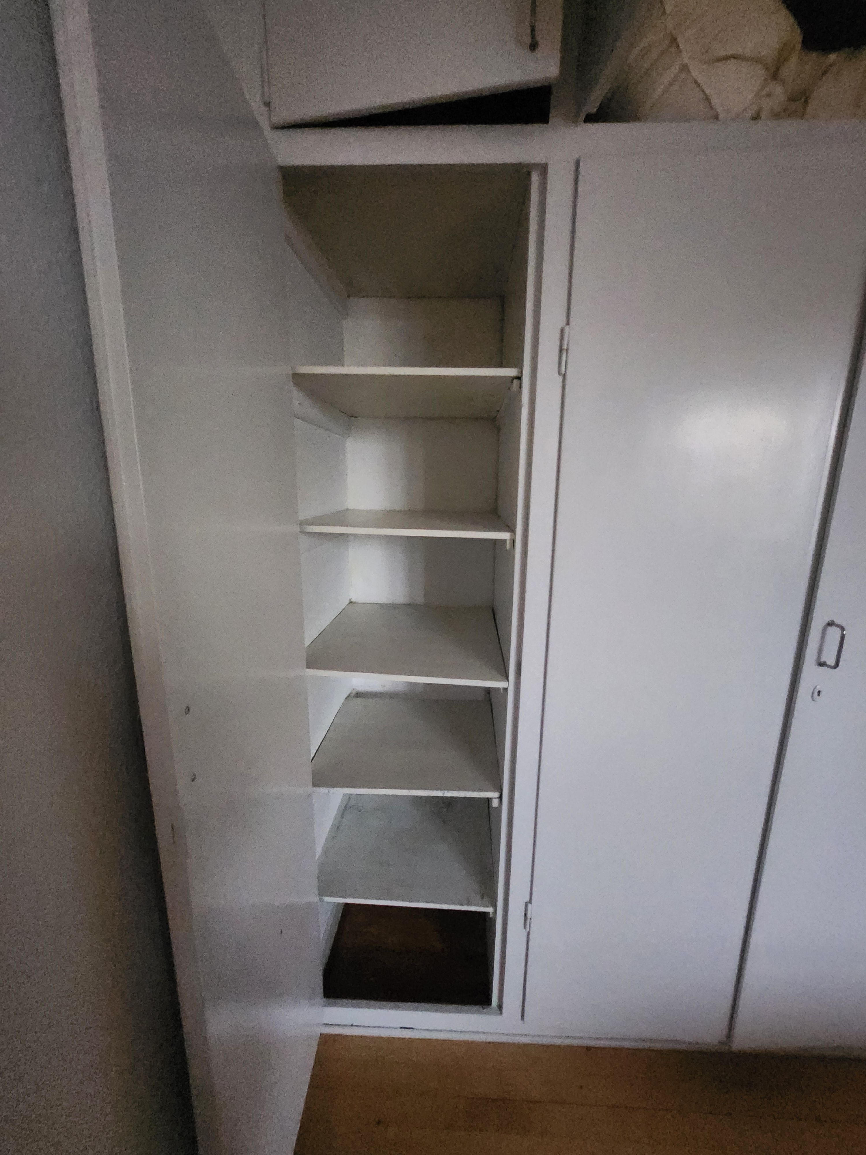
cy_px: 578
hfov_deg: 89.9
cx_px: 433
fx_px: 434
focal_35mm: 13
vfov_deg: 106.2
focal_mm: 1.74
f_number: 2.2
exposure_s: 1/25
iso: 1000
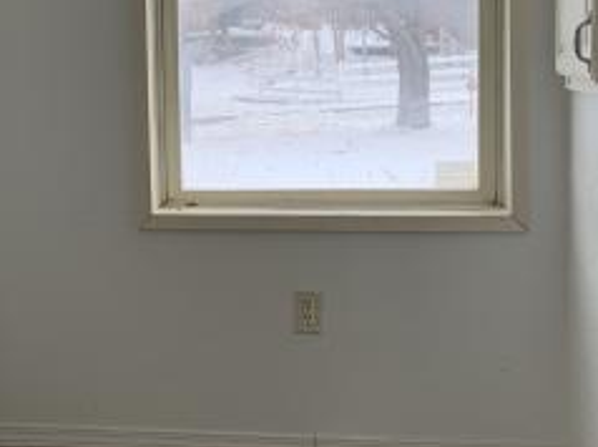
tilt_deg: -4.7
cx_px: 118
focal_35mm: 70
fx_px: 1208
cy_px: 151
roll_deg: +1.2
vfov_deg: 20.9
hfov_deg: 27.2
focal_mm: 4.25
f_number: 1.8
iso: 25
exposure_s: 1/121
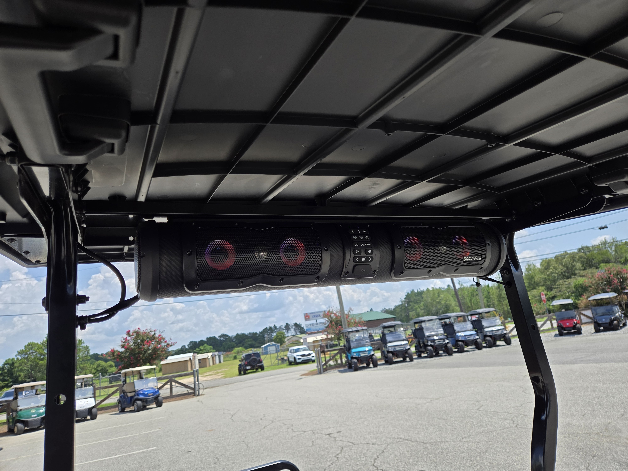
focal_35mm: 23
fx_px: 417
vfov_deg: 58.9
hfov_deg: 73.9
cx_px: 314
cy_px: 236
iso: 25
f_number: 1.8
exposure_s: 1/1013
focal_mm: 5.4
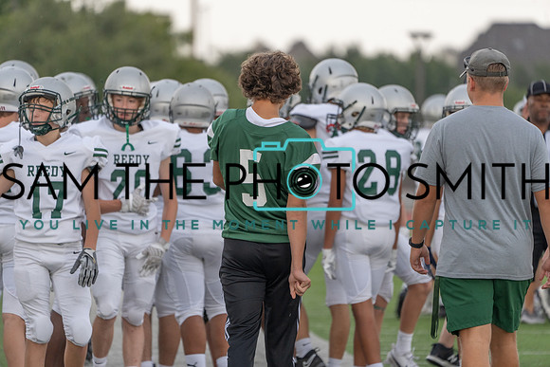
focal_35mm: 400
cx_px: 275
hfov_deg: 5.2
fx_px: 6112
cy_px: 184
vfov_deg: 3.4
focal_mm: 400
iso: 800
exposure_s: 1/500
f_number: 5.6
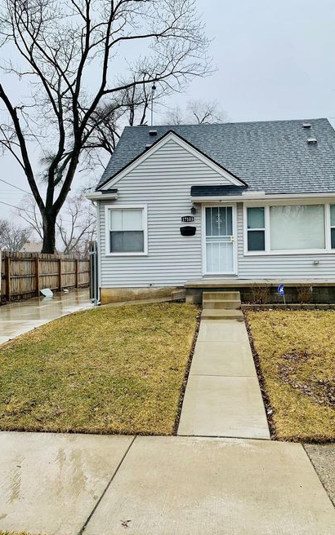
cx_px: 181
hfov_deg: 44.5
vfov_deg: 66.5
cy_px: 265
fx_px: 409
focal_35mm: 28
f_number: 1.8
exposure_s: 1/474
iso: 25
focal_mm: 4.25
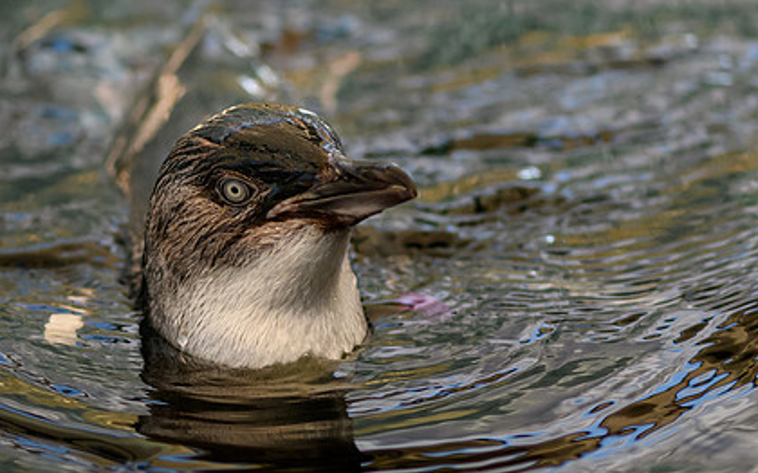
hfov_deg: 7.9
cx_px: 272
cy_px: 309
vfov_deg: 4.9
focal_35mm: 267
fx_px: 5513
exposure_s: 1/4000
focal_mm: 105
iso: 1600
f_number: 3
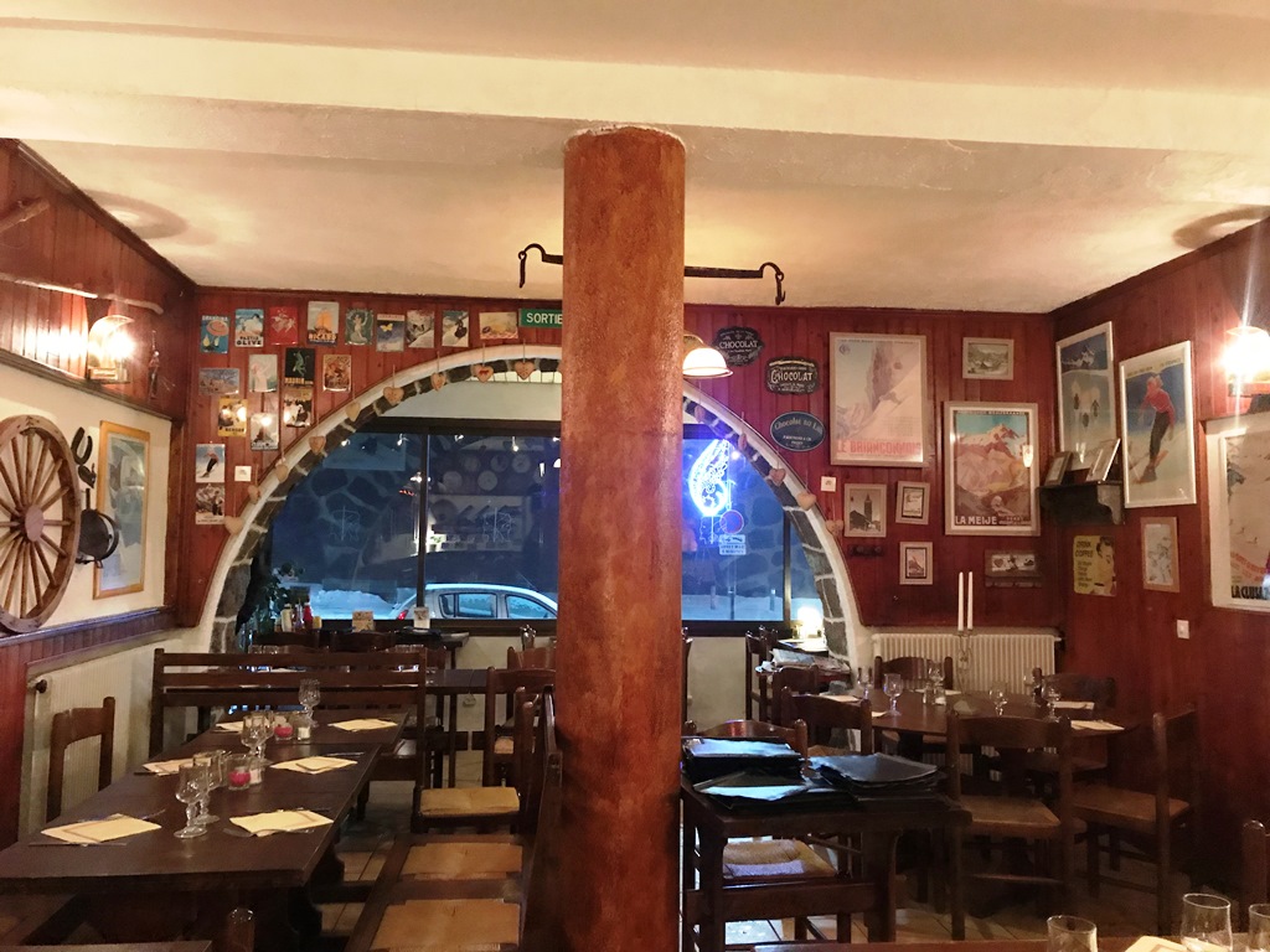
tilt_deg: +4.8
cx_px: 635
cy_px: 476
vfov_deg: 49.7
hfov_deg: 63.4
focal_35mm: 28
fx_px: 1027
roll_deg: -0.5
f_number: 1.8
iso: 100
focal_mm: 3.99
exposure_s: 1/4
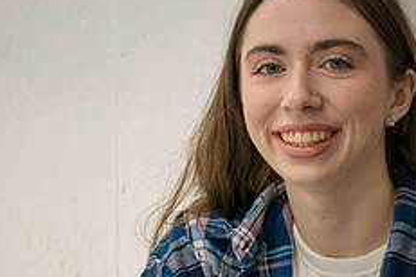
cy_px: 253
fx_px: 3062
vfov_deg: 5.2
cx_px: 225
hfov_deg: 7.8
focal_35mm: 265
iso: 3200
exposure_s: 1/250
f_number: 8
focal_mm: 104
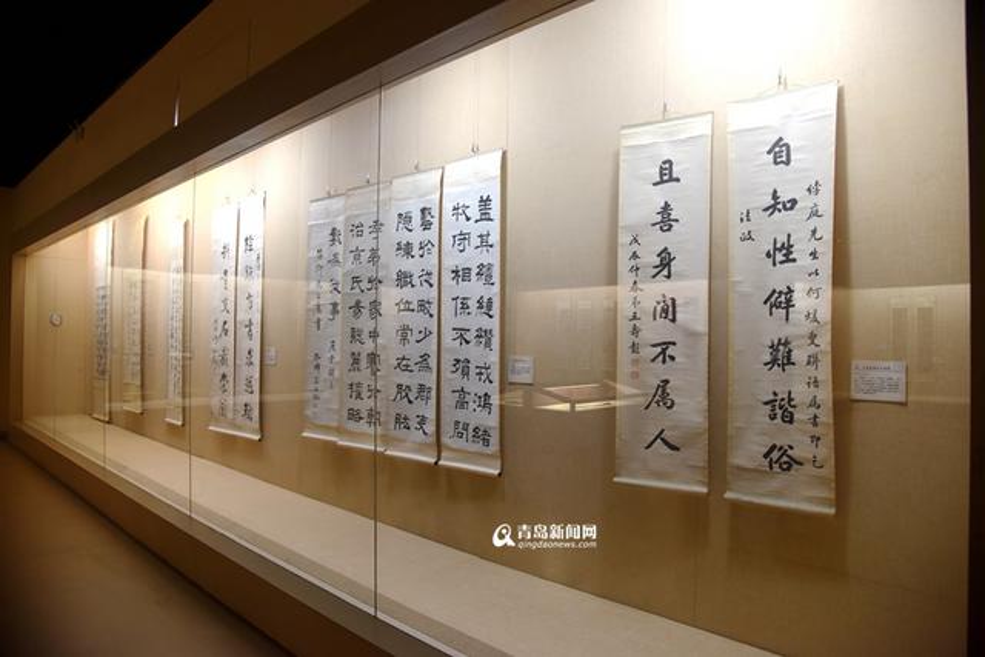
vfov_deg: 53.2
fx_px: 657
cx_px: 492
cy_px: 328
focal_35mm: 24
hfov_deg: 73.7
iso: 900
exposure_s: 1/25
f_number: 4
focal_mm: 24
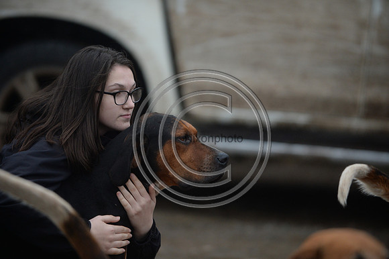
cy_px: 130
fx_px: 2160
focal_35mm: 200
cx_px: 194
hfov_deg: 10.3
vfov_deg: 6.9
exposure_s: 1/800
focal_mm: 200
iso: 1600
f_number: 2.8
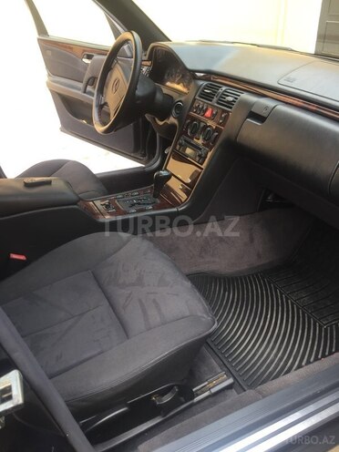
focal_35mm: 29
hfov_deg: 48.2
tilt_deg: -30.9
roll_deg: +0.6
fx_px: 379
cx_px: 170
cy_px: 226
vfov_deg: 61.7
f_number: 2.2
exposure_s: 1/131
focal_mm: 4.15
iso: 32
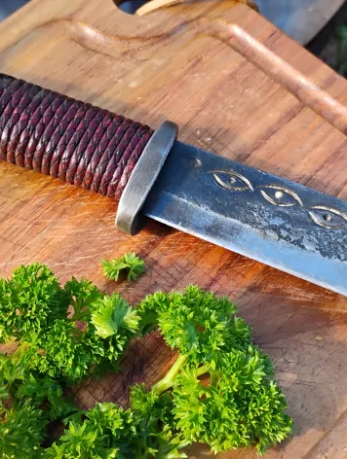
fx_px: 852
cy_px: 218
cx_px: 142
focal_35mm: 64
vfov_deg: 30.2
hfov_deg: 23.0
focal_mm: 4.26
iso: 100
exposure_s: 1/100
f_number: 1.8
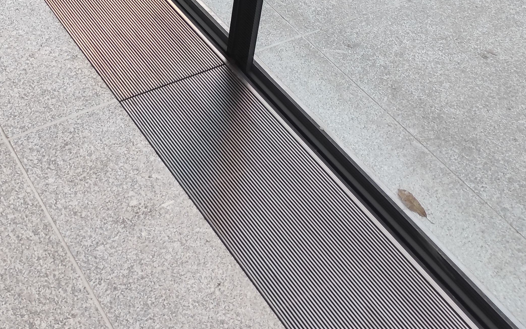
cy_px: -70
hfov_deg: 32.5
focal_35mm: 59
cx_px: 32
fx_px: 846
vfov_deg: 20.5
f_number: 1.89
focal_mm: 5.43
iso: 223
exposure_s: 1/50
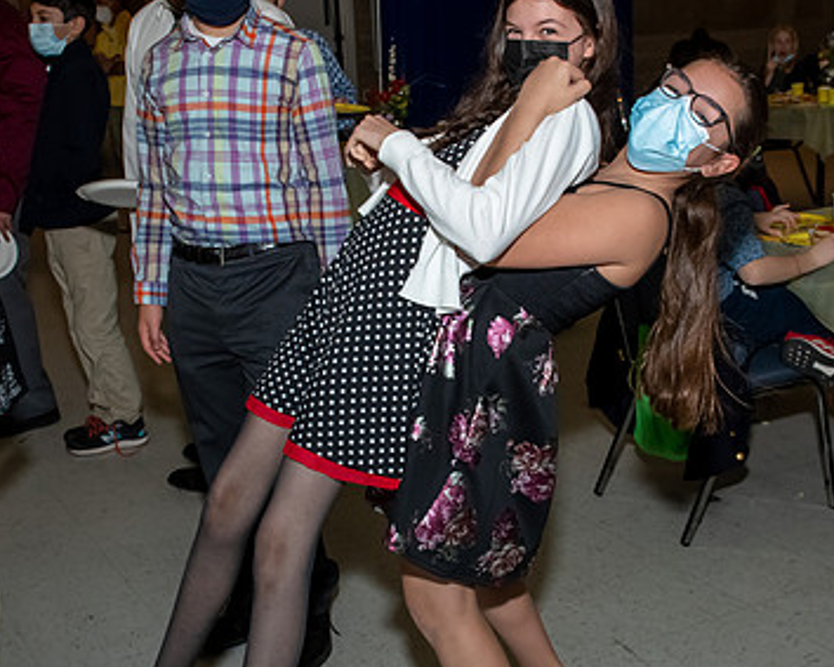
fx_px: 1258
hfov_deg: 36.7
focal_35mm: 51
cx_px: 425
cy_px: 340
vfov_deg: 29.7
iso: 500
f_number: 6.3
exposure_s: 1/250
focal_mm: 17
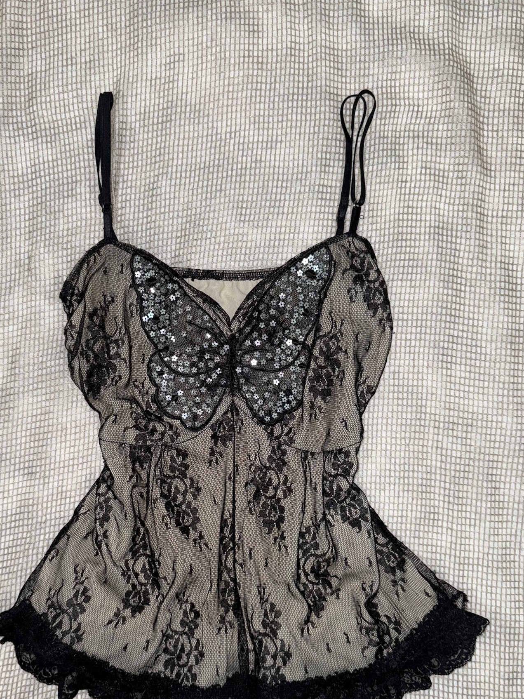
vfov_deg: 61.1
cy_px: 421
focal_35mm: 29
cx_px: 237
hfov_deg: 48.2
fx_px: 585
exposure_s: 1/51
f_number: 1.78
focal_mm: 6.76
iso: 80
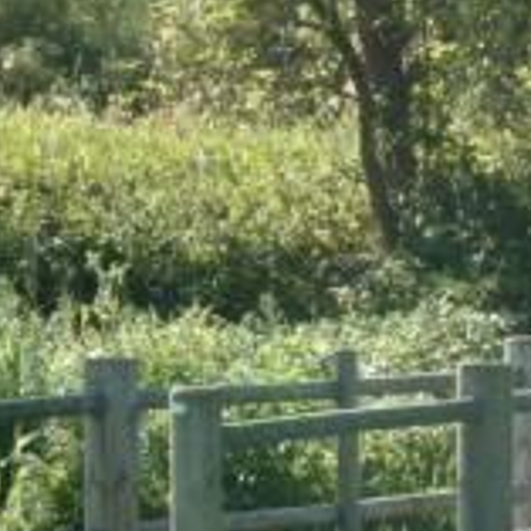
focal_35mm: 262
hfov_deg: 6.6
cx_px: 717
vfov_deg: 6.7
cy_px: 426
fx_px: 4547
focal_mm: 17
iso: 80
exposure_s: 1/125
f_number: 4.3
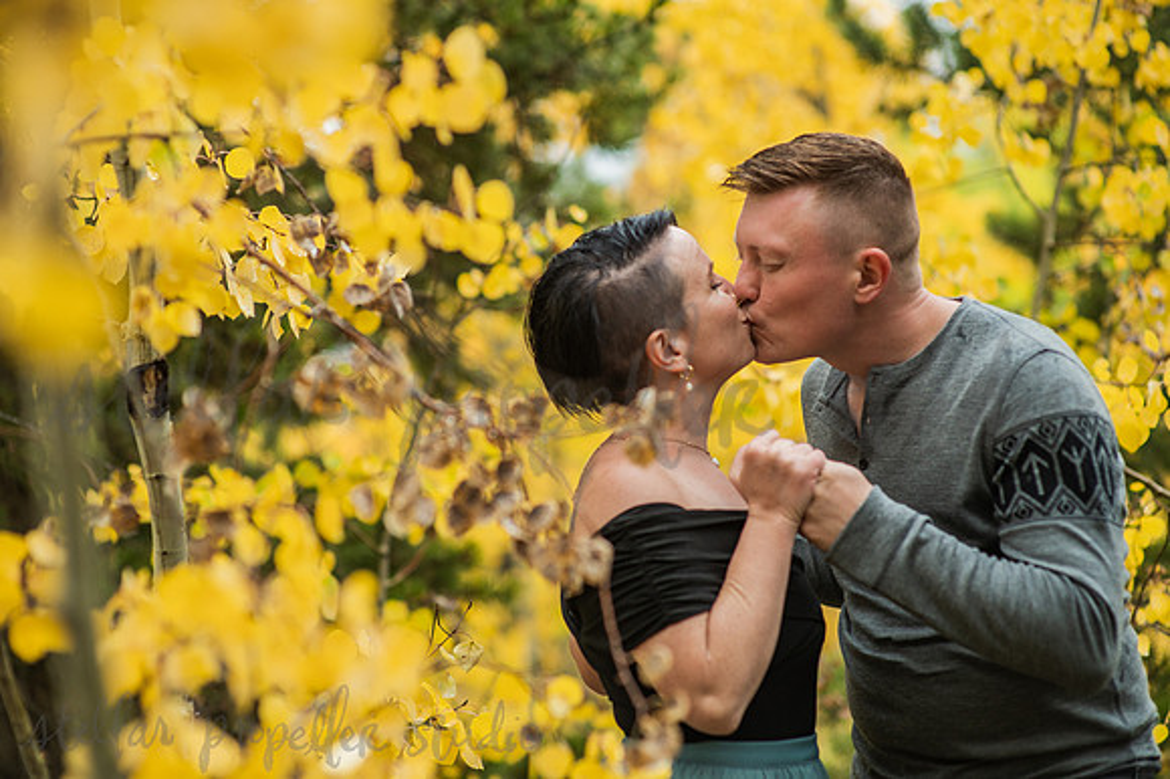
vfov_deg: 16.1
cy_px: 390
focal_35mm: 85
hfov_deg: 23.9
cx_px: 585
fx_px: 2761
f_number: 2.5
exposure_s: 1/250
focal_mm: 85
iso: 500
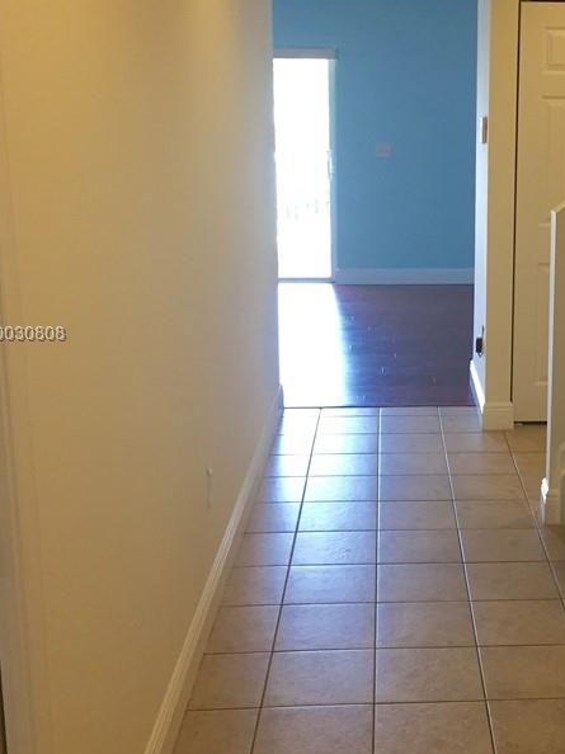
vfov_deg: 38.2
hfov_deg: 28.4
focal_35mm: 50
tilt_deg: -12.8
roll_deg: +0.3
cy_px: 335
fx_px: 1089
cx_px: 457
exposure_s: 1/30
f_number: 2.2
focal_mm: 4.15
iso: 50
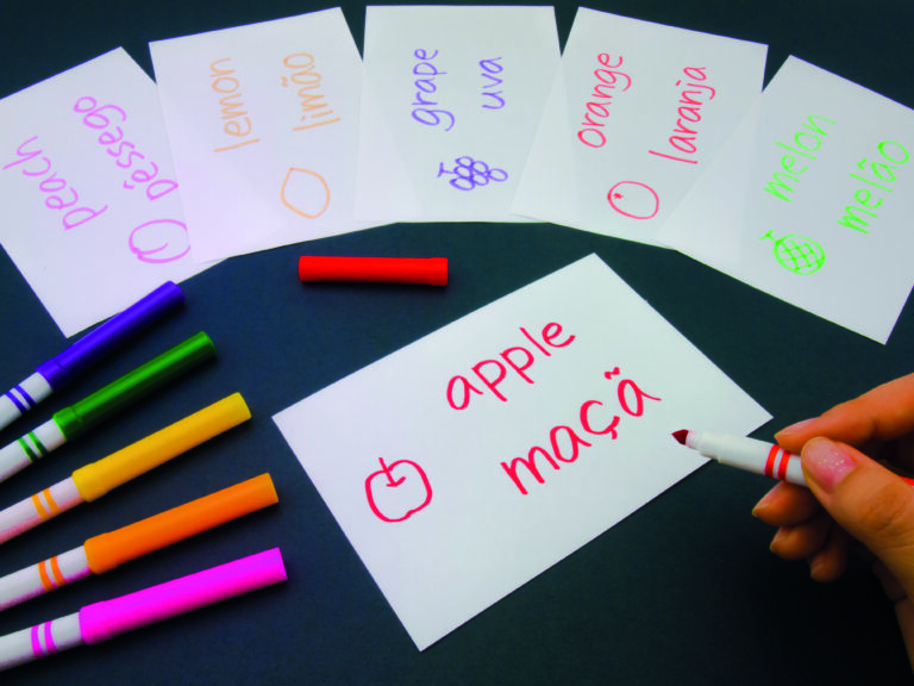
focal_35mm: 32
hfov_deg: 56.8
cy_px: 343
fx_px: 845
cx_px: 457
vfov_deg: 44.2
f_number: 22
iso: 200
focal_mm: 16
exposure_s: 1/2.5
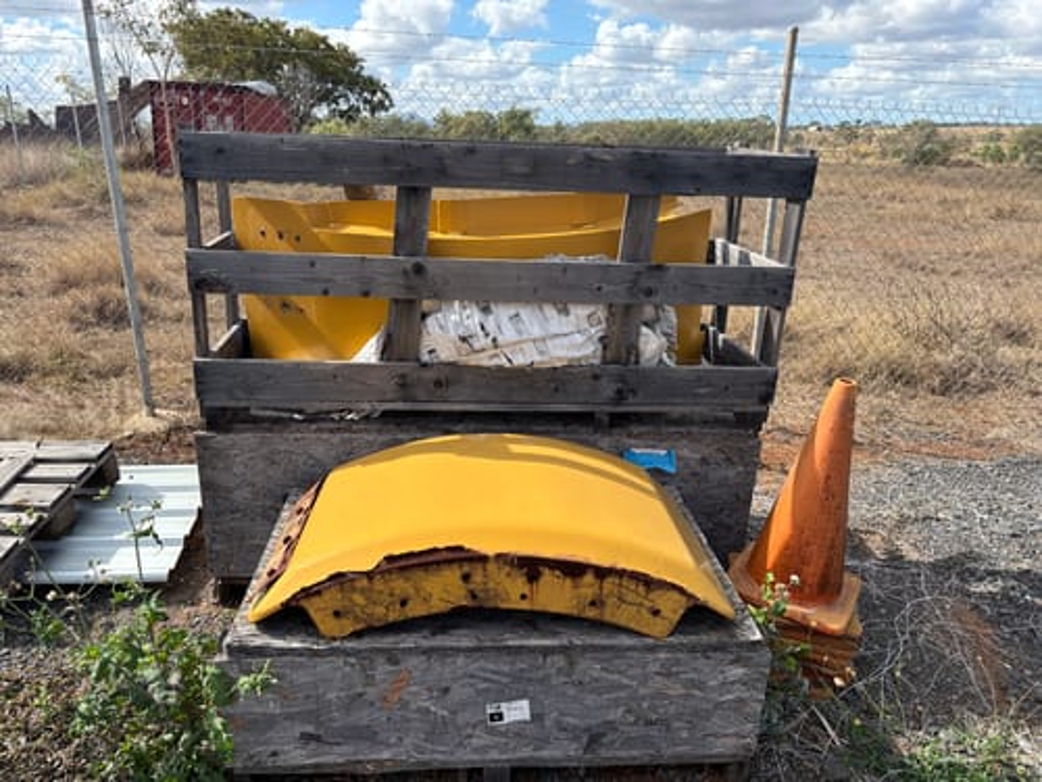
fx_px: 783
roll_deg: +1.6
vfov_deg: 53.1
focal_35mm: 26
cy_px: 391
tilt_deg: -15.9
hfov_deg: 67.3
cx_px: 521
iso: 50
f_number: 1.6
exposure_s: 1/1783
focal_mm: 5.96
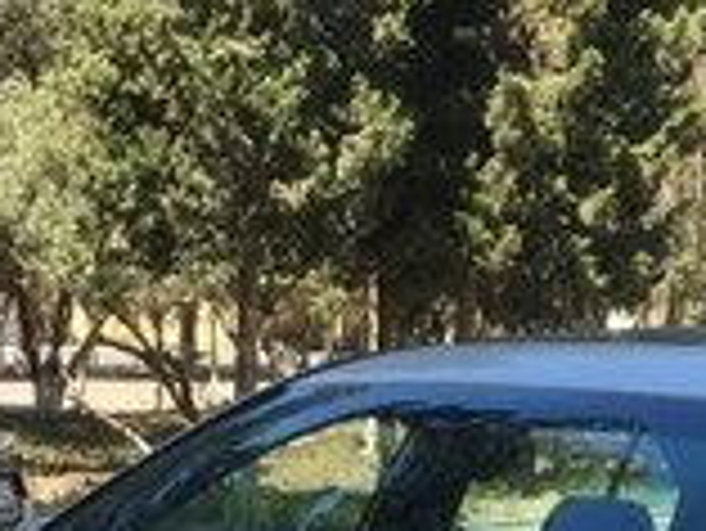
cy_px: 934
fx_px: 2490
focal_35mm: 122
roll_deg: -1.8
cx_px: 445
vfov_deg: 11.4
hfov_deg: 16.1
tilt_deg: -13.8
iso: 25
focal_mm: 4.15
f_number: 2.2
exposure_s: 1/503
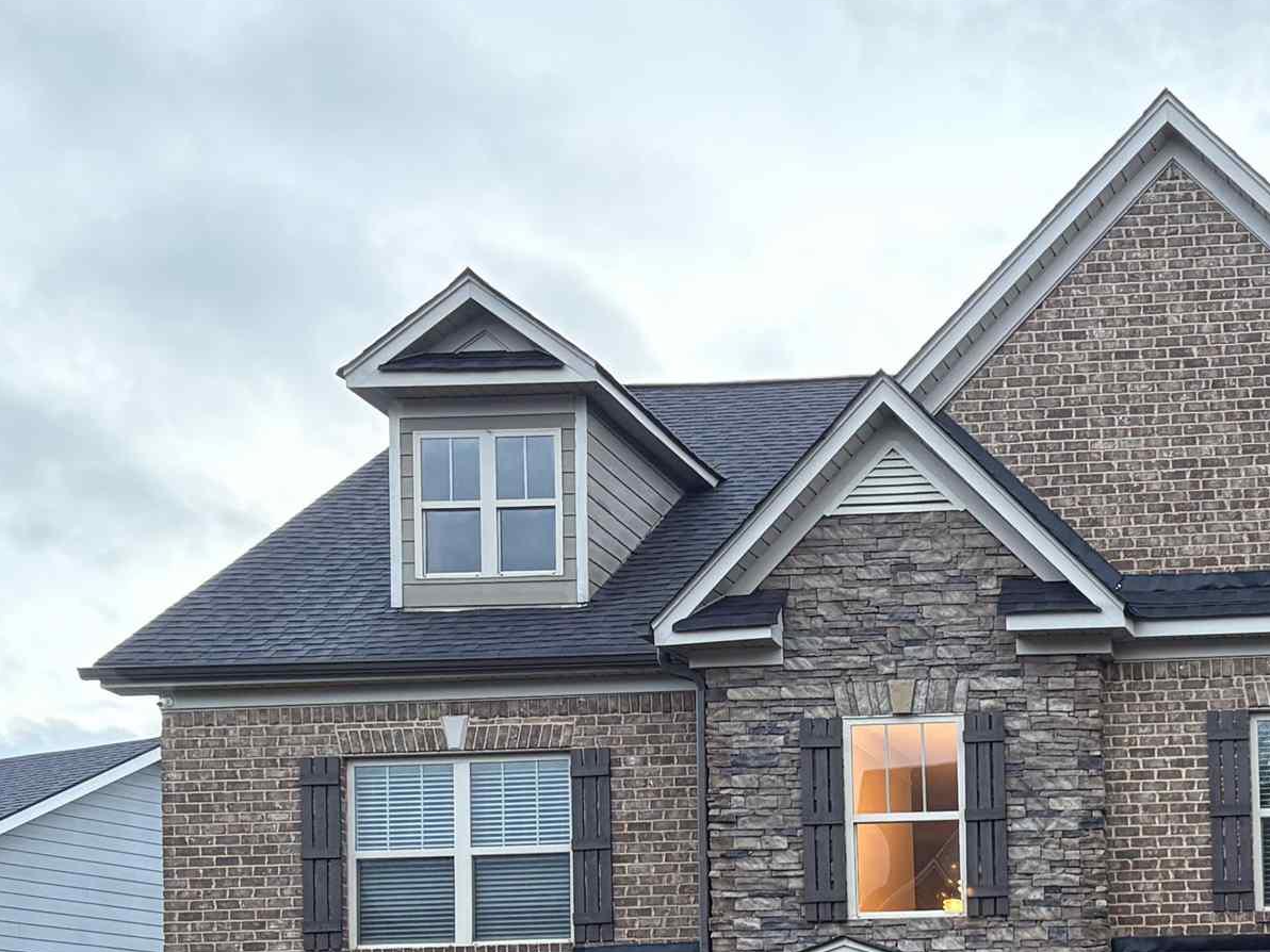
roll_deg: +2.1
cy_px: 1143
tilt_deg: +2.6
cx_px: 1446
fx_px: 2458
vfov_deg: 20.5
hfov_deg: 26.4
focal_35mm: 67
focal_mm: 5.96
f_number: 1.6
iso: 125
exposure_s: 1/69
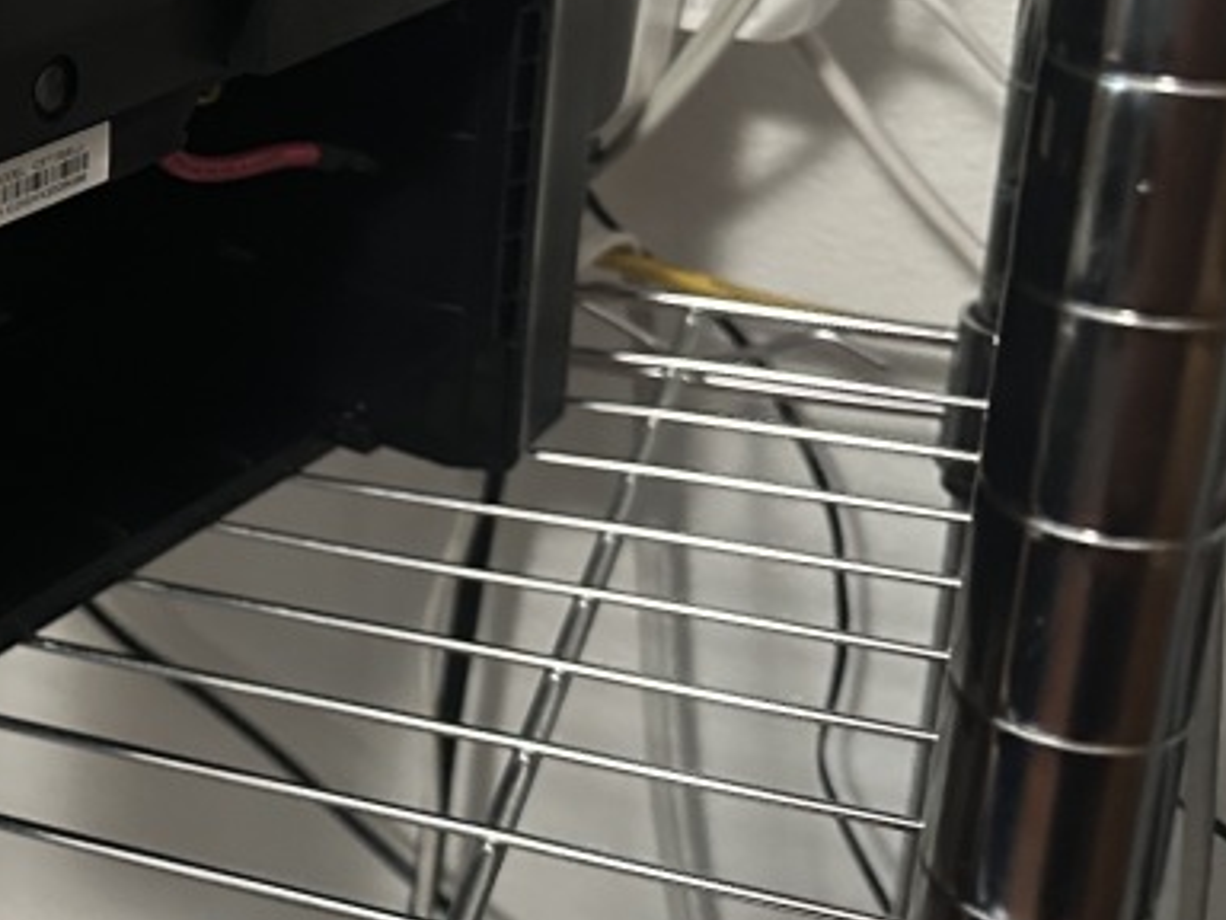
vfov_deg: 22.7
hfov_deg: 26.9
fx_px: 2267
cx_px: -239
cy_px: 204
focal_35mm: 64
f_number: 1.78
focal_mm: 6.86
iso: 1250
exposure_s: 1/30
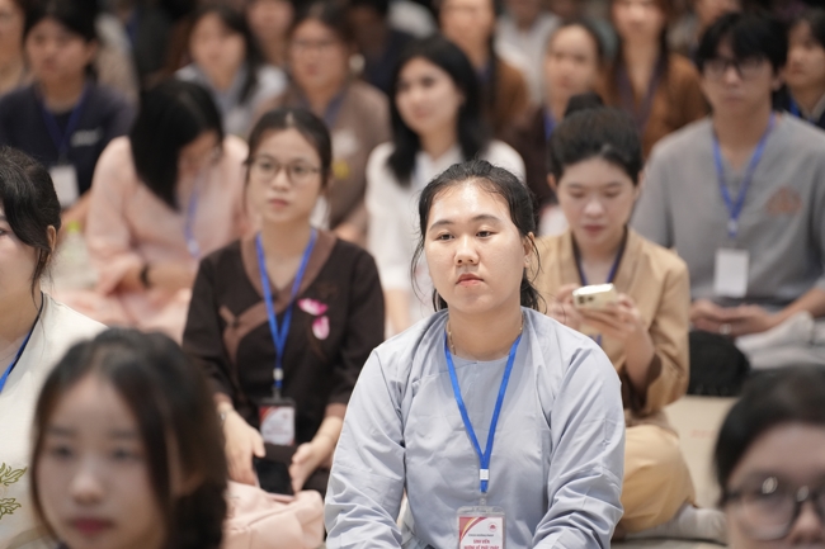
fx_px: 3436
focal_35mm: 150
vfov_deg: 9.1
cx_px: 412
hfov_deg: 13.7
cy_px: 274
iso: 4000
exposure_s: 1/320
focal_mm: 150
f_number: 2.8
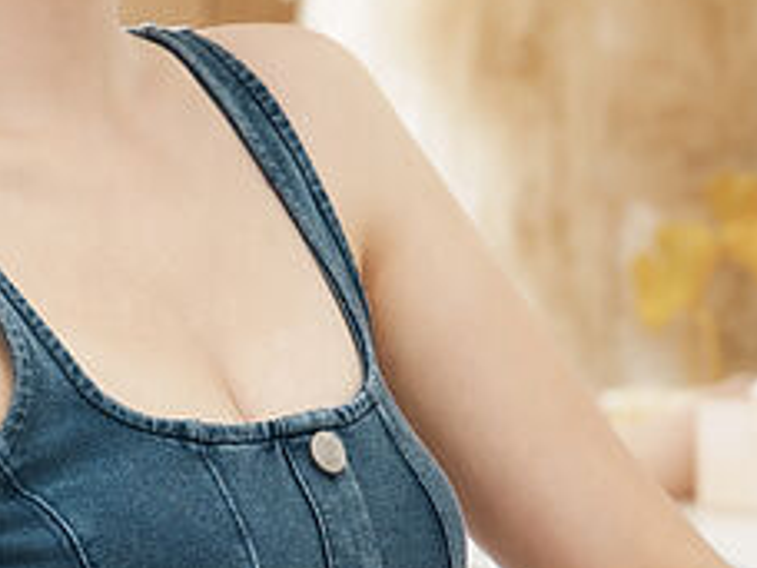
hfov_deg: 7.6
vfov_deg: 5.7
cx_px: -139
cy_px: 234
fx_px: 5664
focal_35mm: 259
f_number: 4
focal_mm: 70
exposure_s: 1/60
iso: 1000
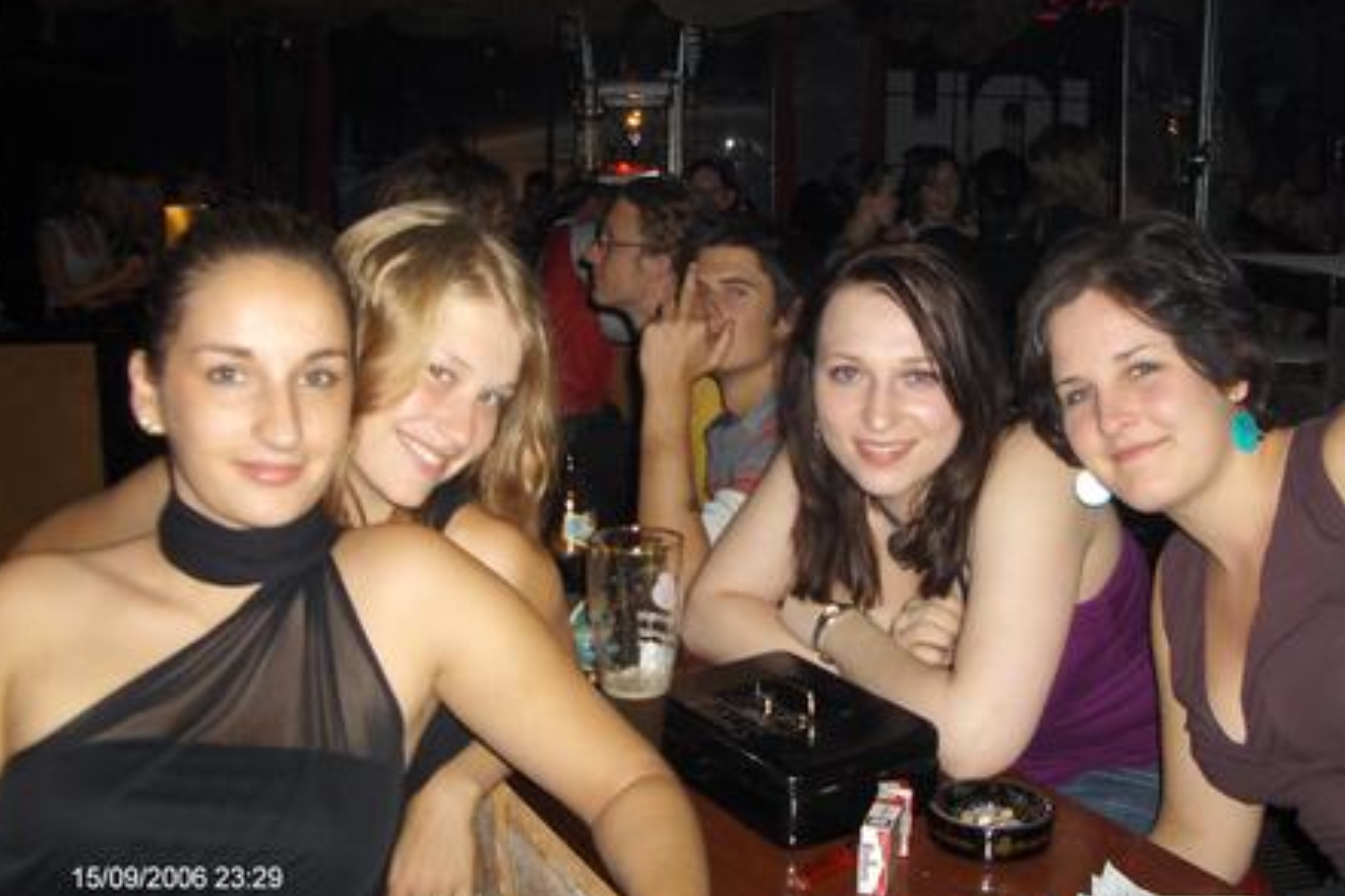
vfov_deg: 34.2
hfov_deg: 49.5
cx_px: 701
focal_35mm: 39
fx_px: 1457
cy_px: 457
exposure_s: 1/60
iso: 100
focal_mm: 5.8
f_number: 2.6
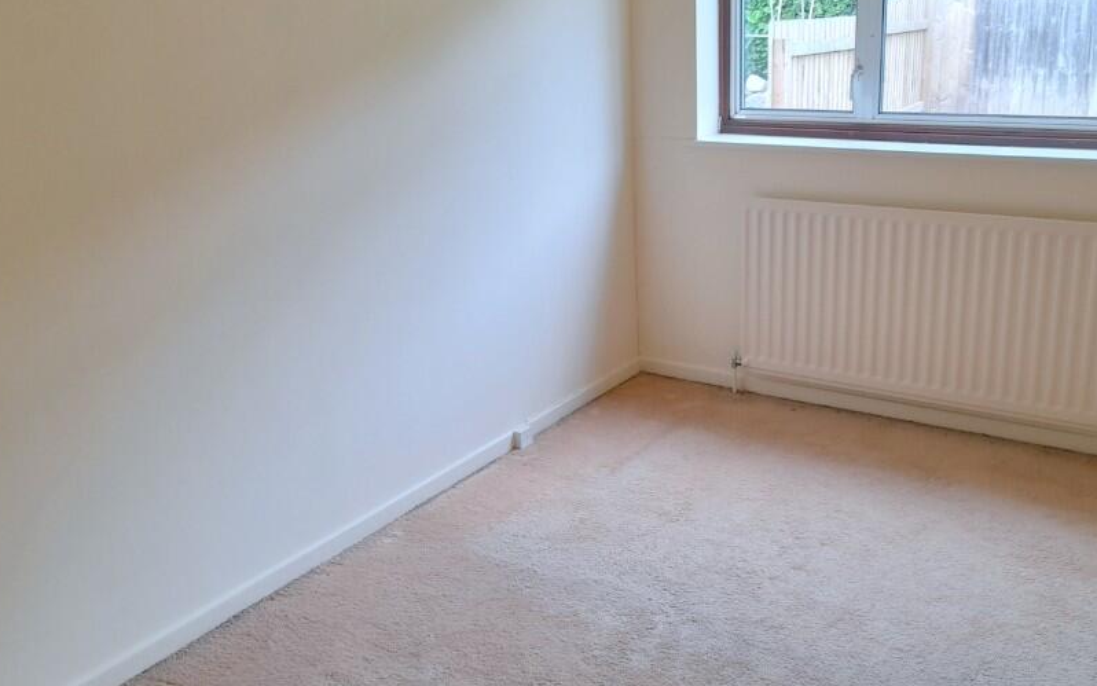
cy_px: 301
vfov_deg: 37.2
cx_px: 639
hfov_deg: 56.4
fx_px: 1017
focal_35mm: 34
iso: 50
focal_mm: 4.6
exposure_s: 1/60
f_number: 2
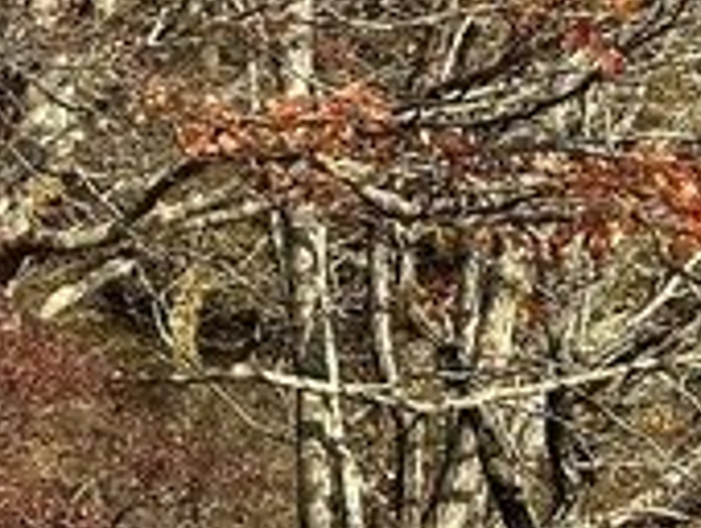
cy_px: -485
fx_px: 4664
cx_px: -468
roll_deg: +1.1
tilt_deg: +20.7
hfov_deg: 8.3
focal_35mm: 230
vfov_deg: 6.3
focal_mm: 6.86
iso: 64
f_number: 1.78
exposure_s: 1/1395
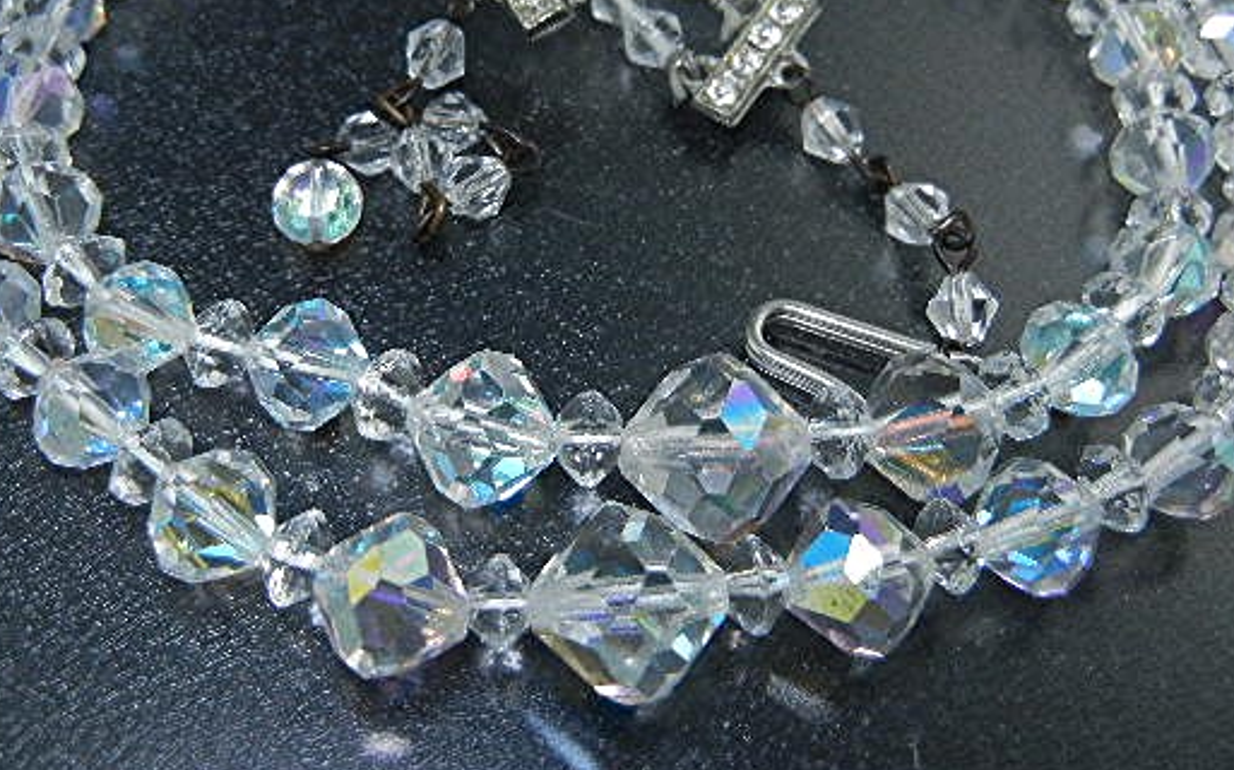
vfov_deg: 28.3
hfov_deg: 44.4
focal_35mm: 45
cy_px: 243
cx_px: 580
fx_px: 1513
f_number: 7.2
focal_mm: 6.2
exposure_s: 1/30
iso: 472
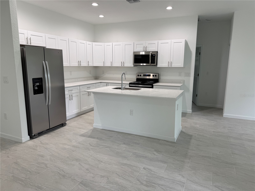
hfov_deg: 71.6
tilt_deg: -9.1
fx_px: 177
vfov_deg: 56.8
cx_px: 128
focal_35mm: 24
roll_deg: -0.2
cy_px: 96
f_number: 1.78
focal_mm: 6.76
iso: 80
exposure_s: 1/120
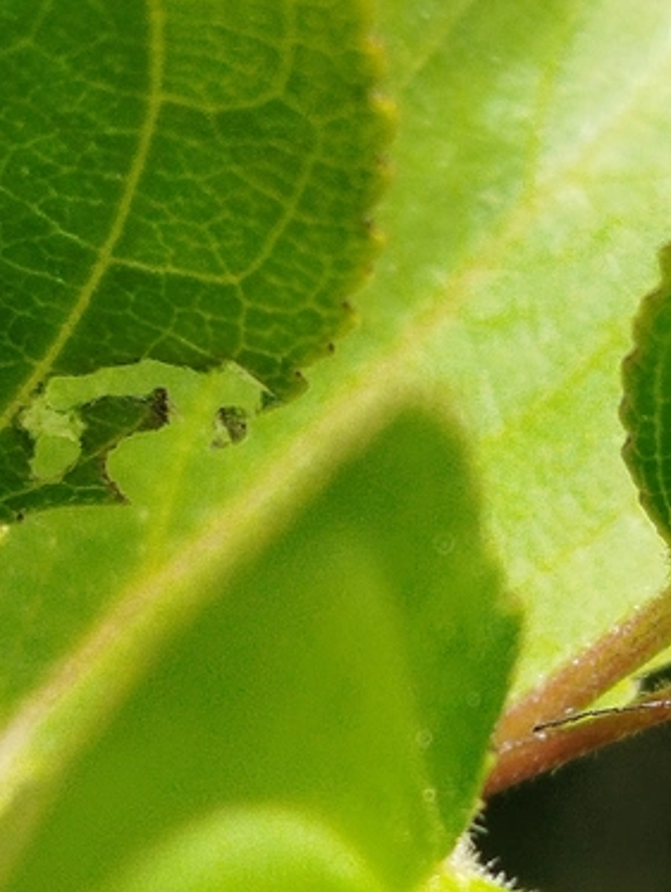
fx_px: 1678
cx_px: 554
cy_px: 687
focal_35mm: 65
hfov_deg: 22.3
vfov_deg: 29.3
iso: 50
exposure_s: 1/352
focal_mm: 5.31
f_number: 1.7
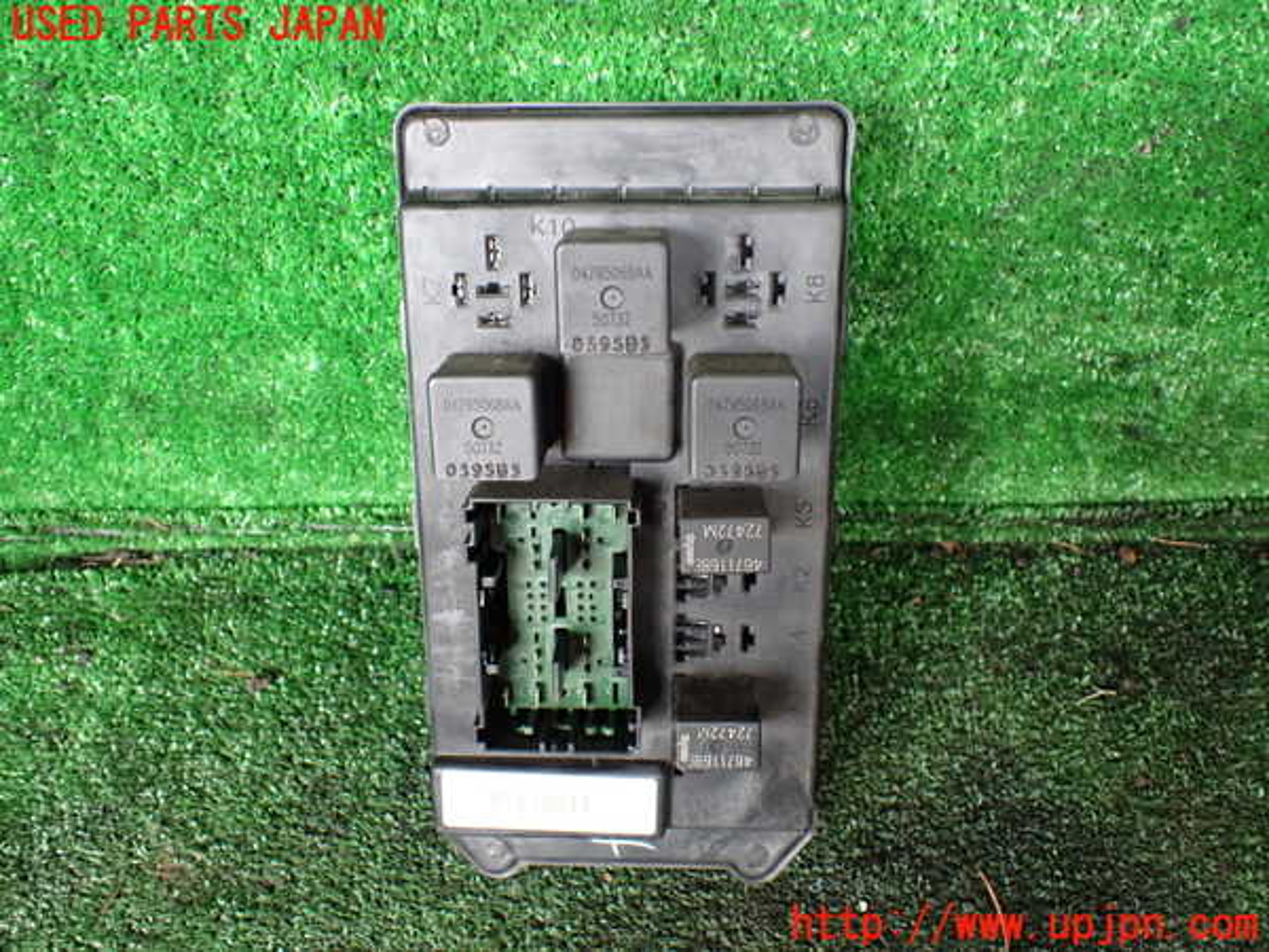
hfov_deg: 60.0
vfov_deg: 46.8
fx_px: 1100
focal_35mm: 30
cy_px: 476
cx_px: 634
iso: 800
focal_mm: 5.4
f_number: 2.3
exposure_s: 1/40
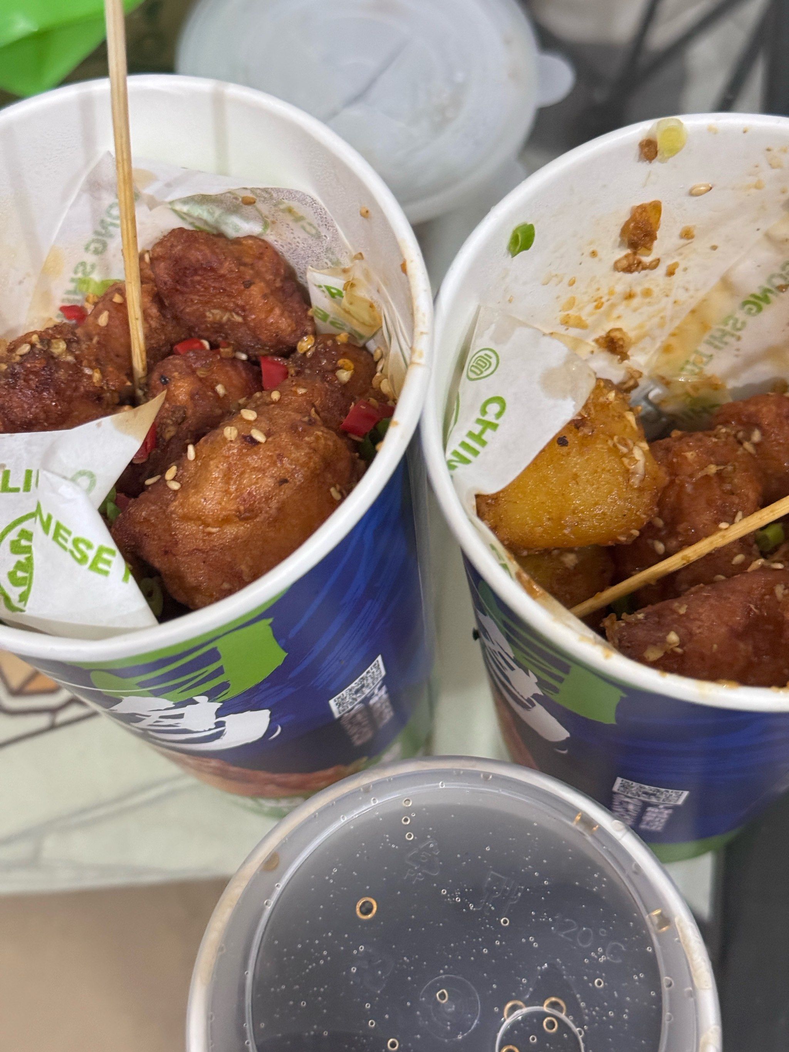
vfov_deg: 39.7
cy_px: 526
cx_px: 394
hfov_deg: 30.3
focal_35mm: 48
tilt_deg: -63.6
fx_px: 1459
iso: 500
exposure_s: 1/25
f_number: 1.78
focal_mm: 6.76
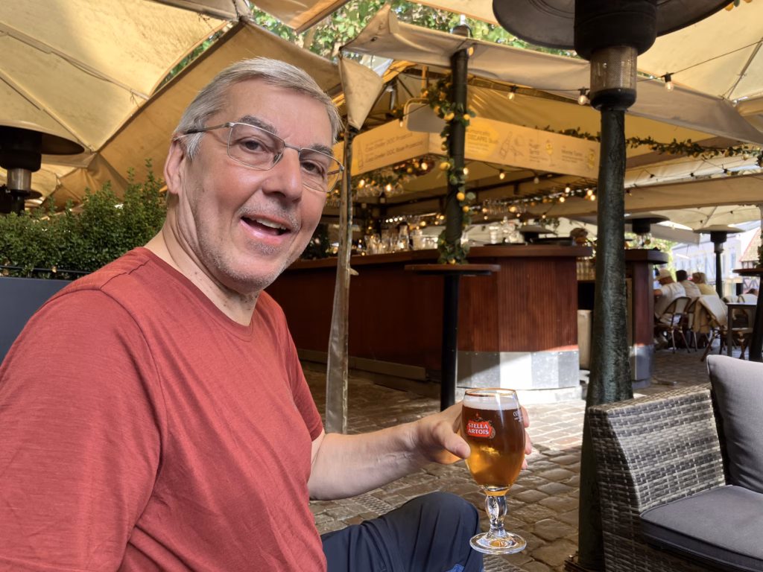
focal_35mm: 28
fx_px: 617
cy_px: 286
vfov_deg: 49.7
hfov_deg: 63.4
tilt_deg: +2.1
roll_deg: -0.7
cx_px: 382
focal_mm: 3.99
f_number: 1.8
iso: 32
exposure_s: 1/100
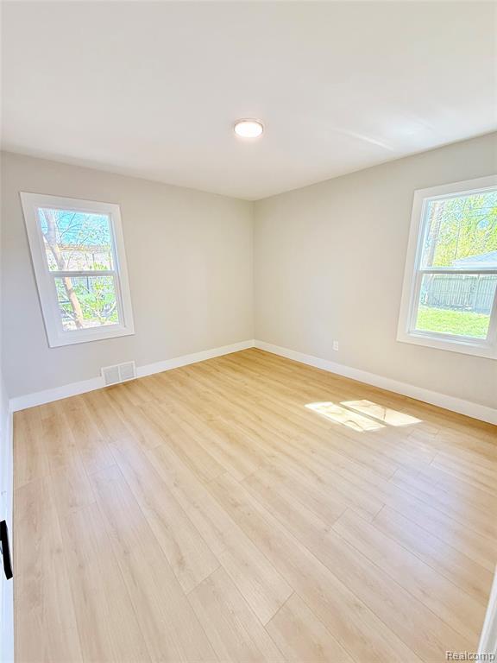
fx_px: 268
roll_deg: +0.9
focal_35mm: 14
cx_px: 248
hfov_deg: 85.7
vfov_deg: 102.1
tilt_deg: -13.2
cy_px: 332
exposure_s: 1/99
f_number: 2.2
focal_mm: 2.22
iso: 200
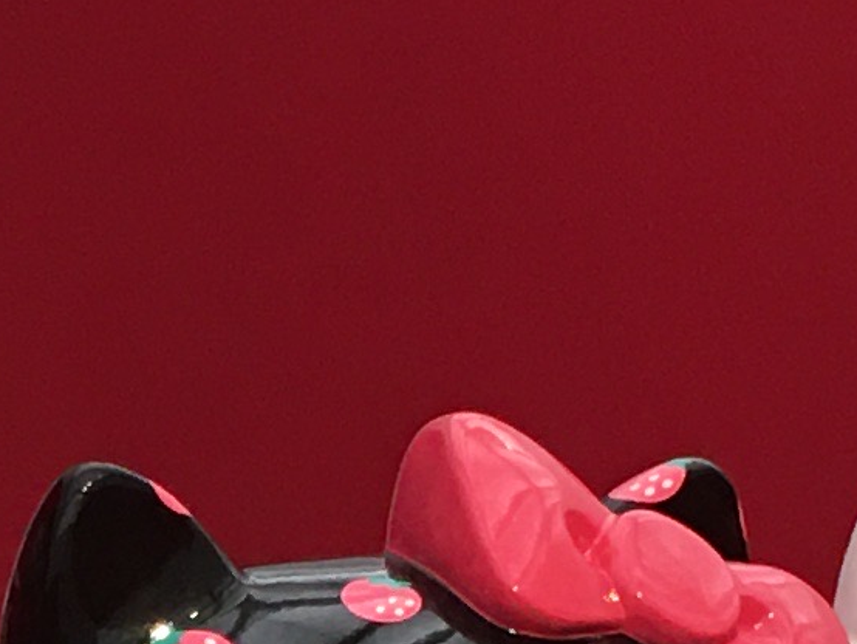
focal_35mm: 211
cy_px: 1384
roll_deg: -0.6
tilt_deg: -9.6
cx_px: 29
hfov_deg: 9.3
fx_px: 5226
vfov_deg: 6.8
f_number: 2.2
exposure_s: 1/30
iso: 40
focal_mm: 4.15
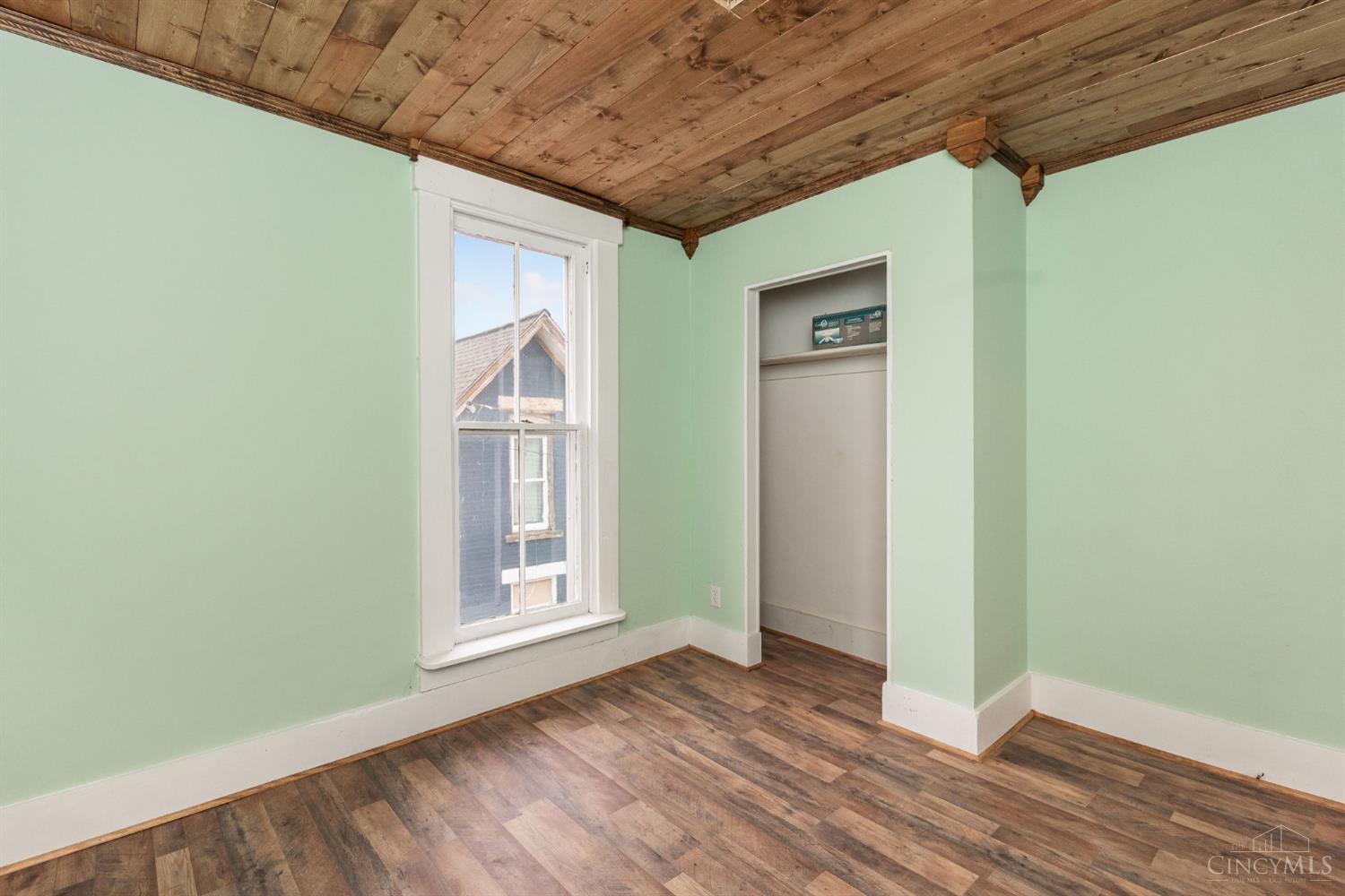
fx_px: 598
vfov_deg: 73.7
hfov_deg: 96.7
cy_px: 448
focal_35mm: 16
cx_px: 672
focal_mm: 16
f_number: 5.6
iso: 640
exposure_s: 1/200
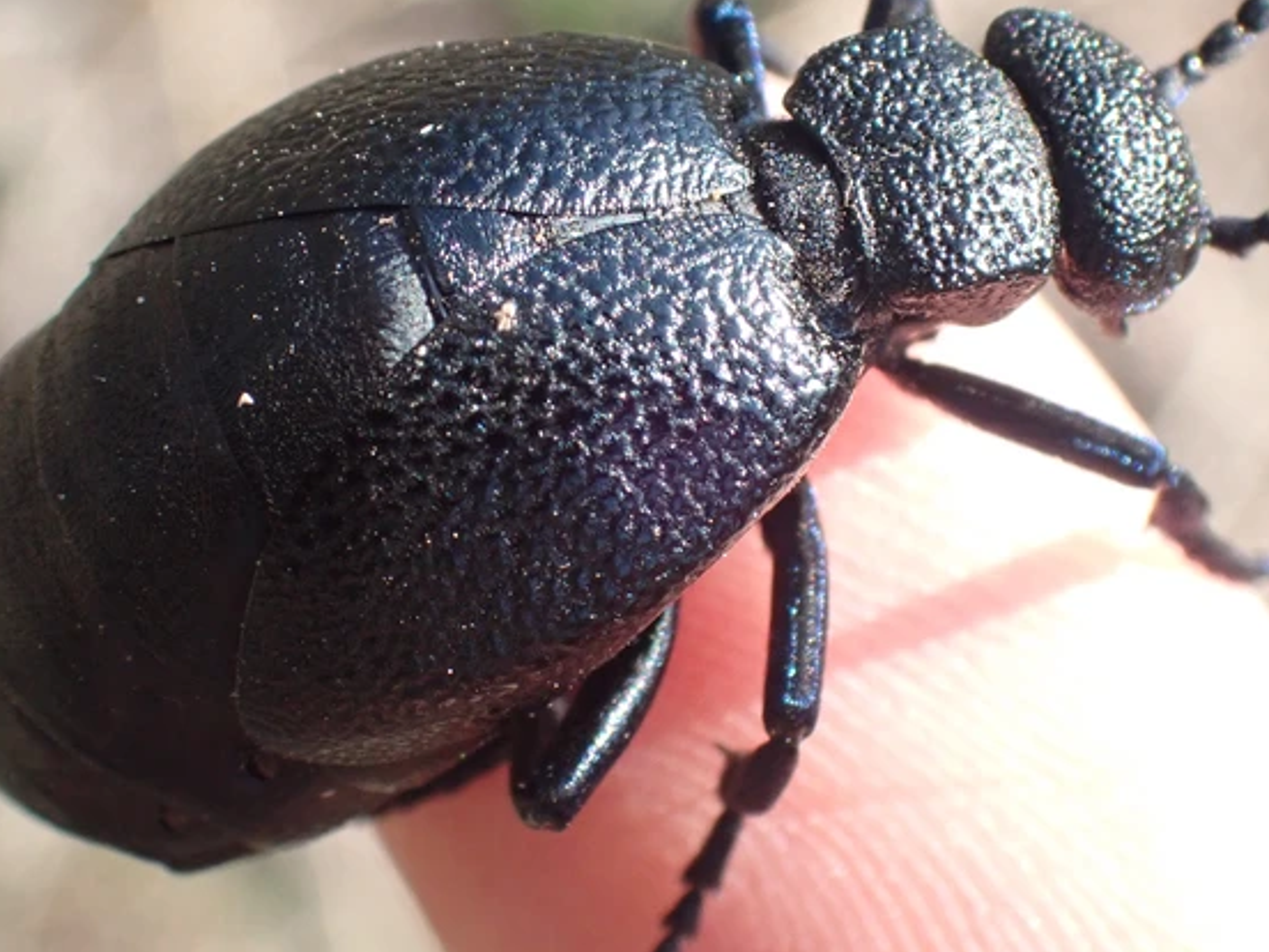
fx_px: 4252
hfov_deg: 17.0
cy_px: 437
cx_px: 651
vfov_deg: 12.8
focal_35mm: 116
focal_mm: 18
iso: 640
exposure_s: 1/400
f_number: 6.3
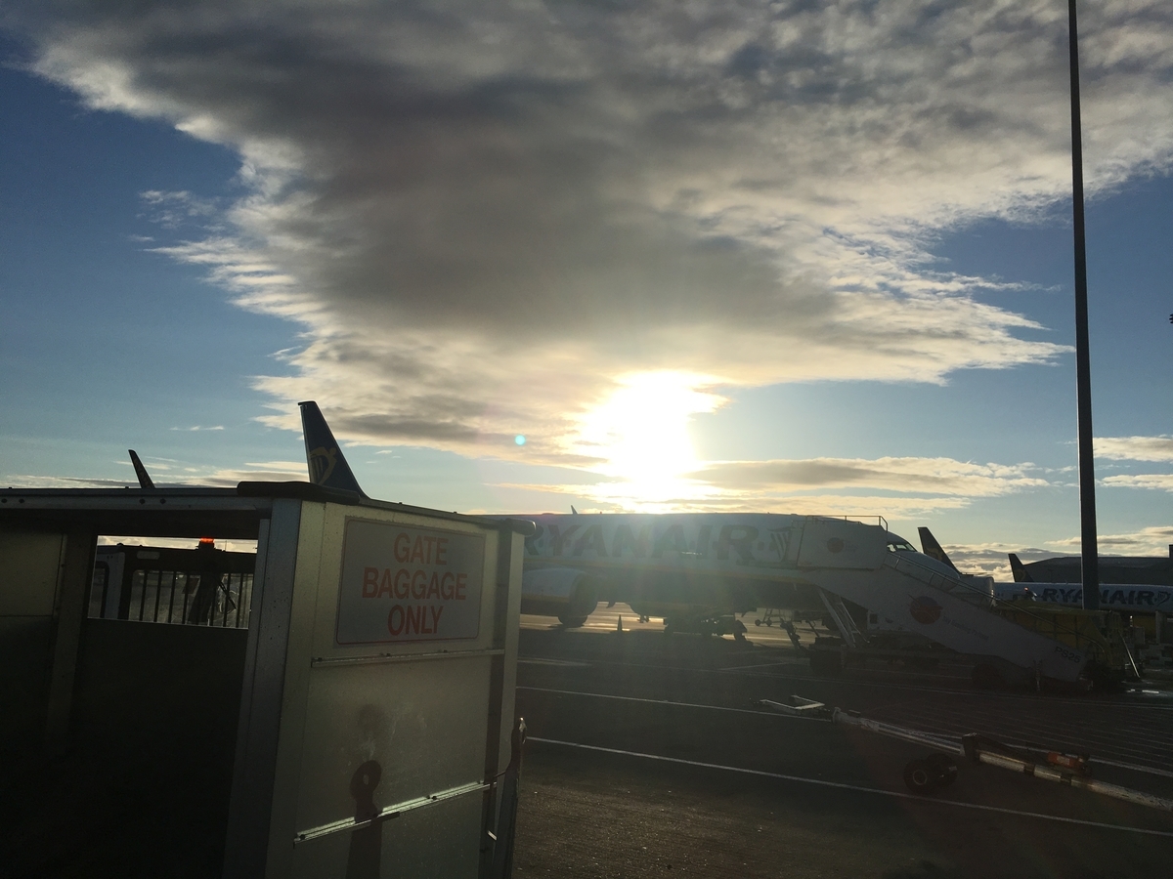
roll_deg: -2.4
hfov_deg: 61.7
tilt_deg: +9.8
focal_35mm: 29
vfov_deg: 48.2
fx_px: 983
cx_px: 586
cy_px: 440
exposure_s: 1/6410
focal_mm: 4.15
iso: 25
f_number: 2.2
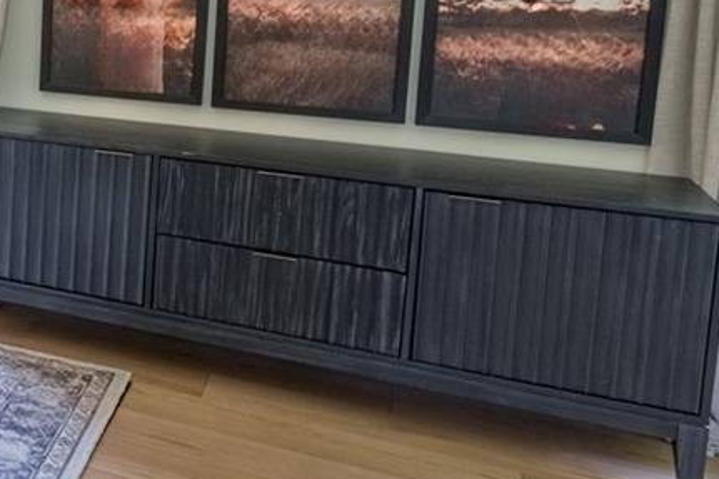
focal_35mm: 52
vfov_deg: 25.0
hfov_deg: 26.1
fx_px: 1038
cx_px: -399
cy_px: 31
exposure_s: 1/500
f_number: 9
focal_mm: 14
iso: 500
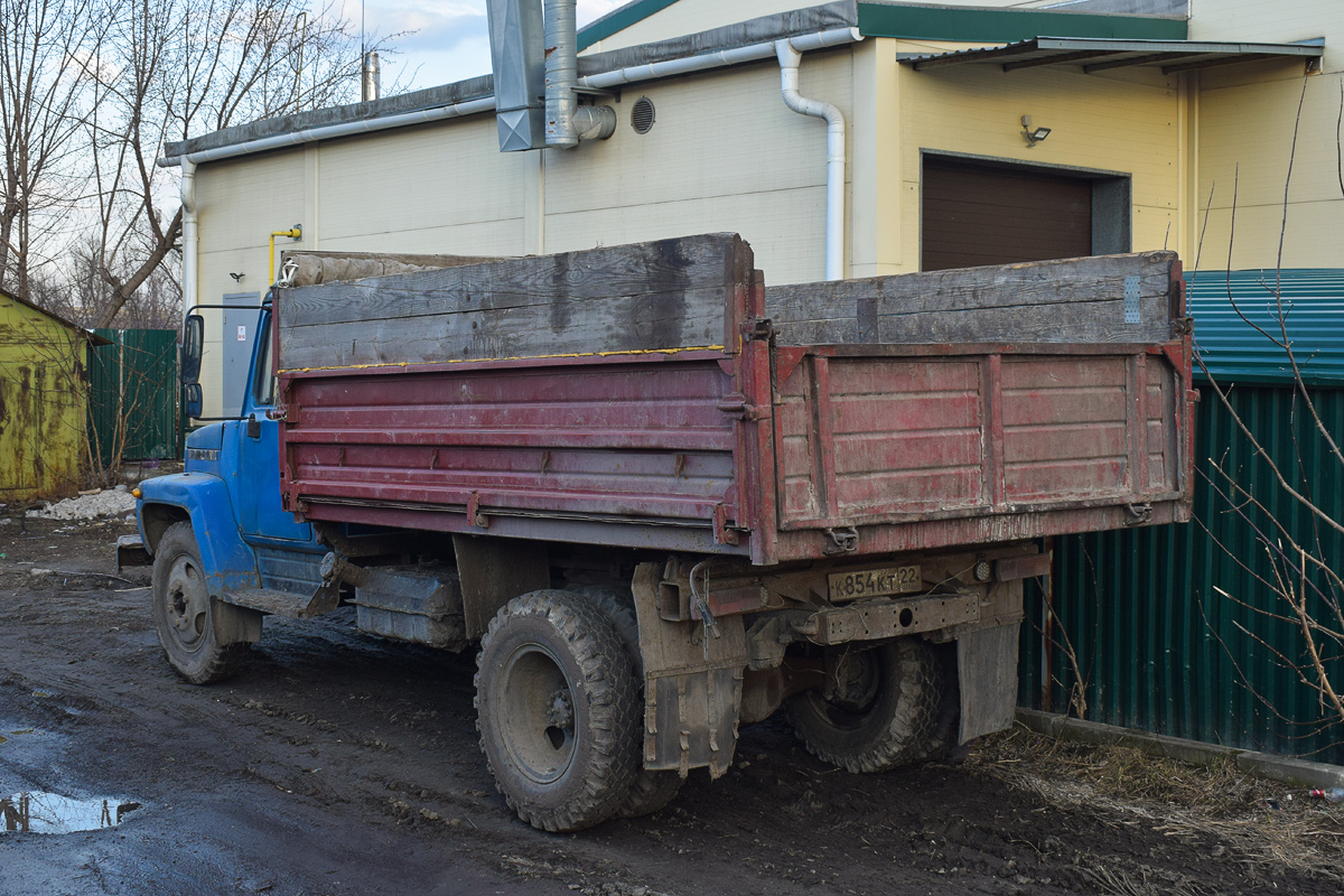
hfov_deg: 43.6
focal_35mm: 45
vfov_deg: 29.9
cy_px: 448
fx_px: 1680
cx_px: 672
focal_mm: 30
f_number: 8
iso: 400
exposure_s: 1/200
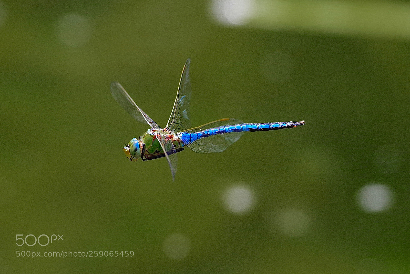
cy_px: 137
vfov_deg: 4.6
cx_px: 205
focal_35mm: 300
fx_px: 3418
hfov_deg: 6.9
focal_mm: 300
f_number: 5
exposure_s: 1/3200
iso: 1600
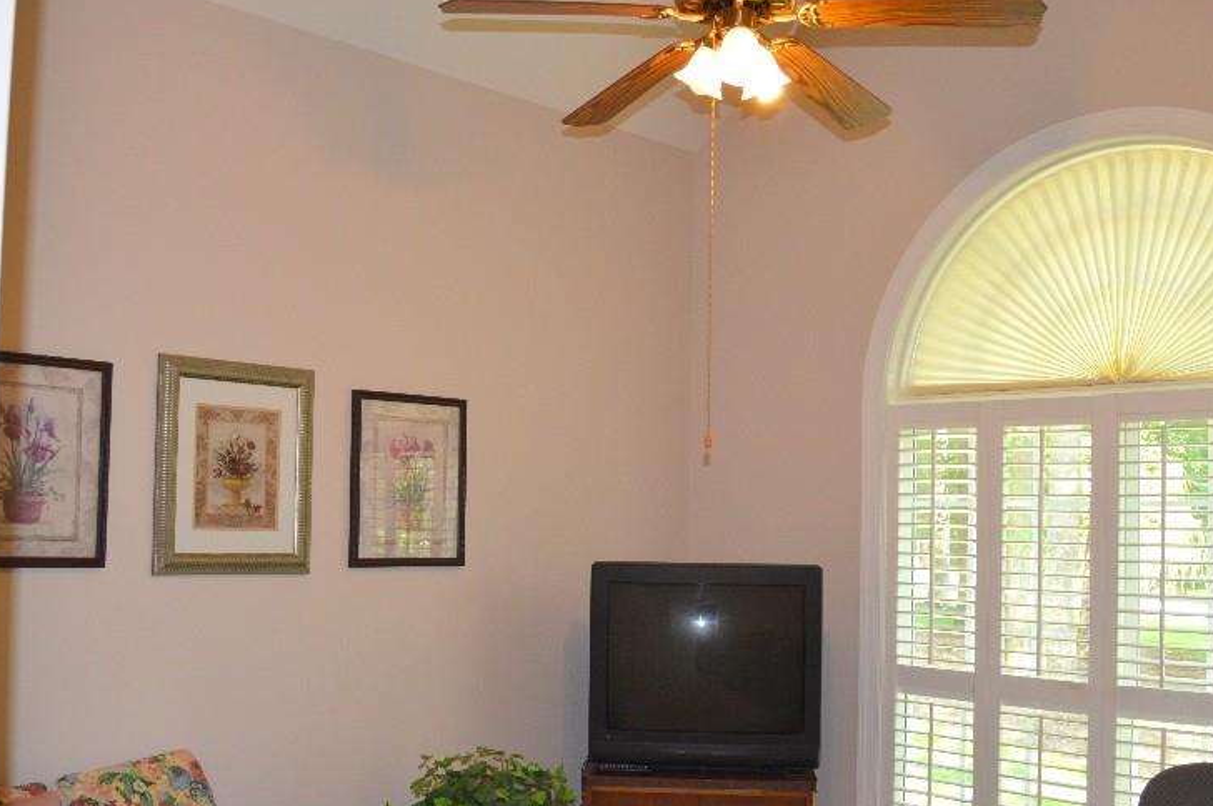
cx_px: 592
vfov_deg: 34.9
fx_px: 1279
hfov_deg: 50.7
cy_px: 472
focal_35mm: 38
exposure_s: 1/60
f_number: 4
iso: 400
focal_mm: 18
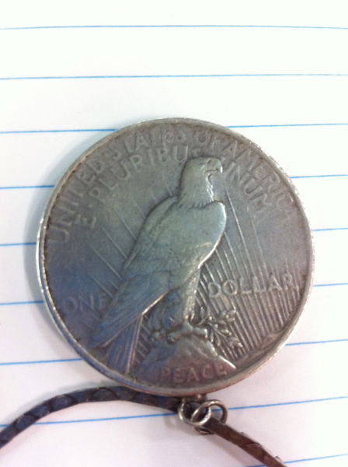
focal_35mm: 35
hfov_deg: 40.6
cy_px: 234
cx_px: 174
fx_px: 470
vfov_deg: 52.7
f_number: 2.8
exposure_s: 1/17
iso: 320
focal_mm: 3.85
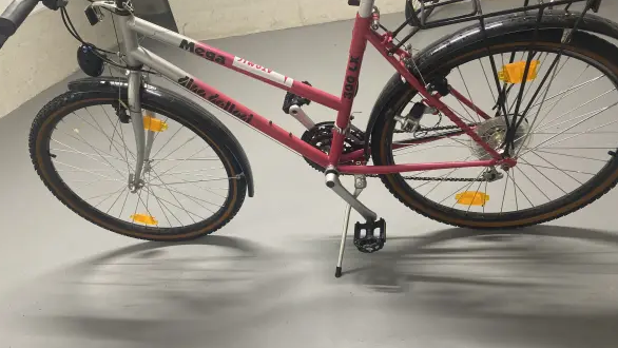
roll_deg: +13.7
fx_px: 475
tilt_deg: -32.4
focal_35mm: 29
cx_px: 308
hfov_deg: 66.1
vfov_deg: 40.2
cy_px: 183
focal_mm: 4.25
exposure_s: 1/50
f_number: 1.8
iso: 125
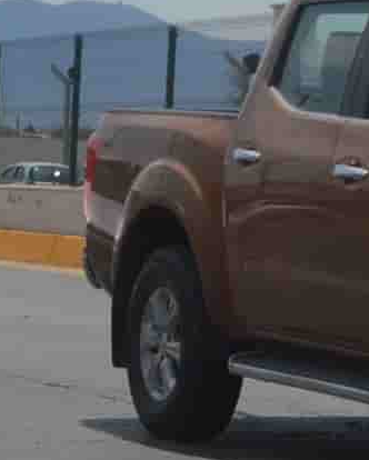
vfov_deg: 7.7
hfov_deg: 6.3
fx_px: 3340
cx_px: -136
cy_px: 707
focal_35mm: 245
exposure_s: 1/400
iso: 100
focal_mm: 24
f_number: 10
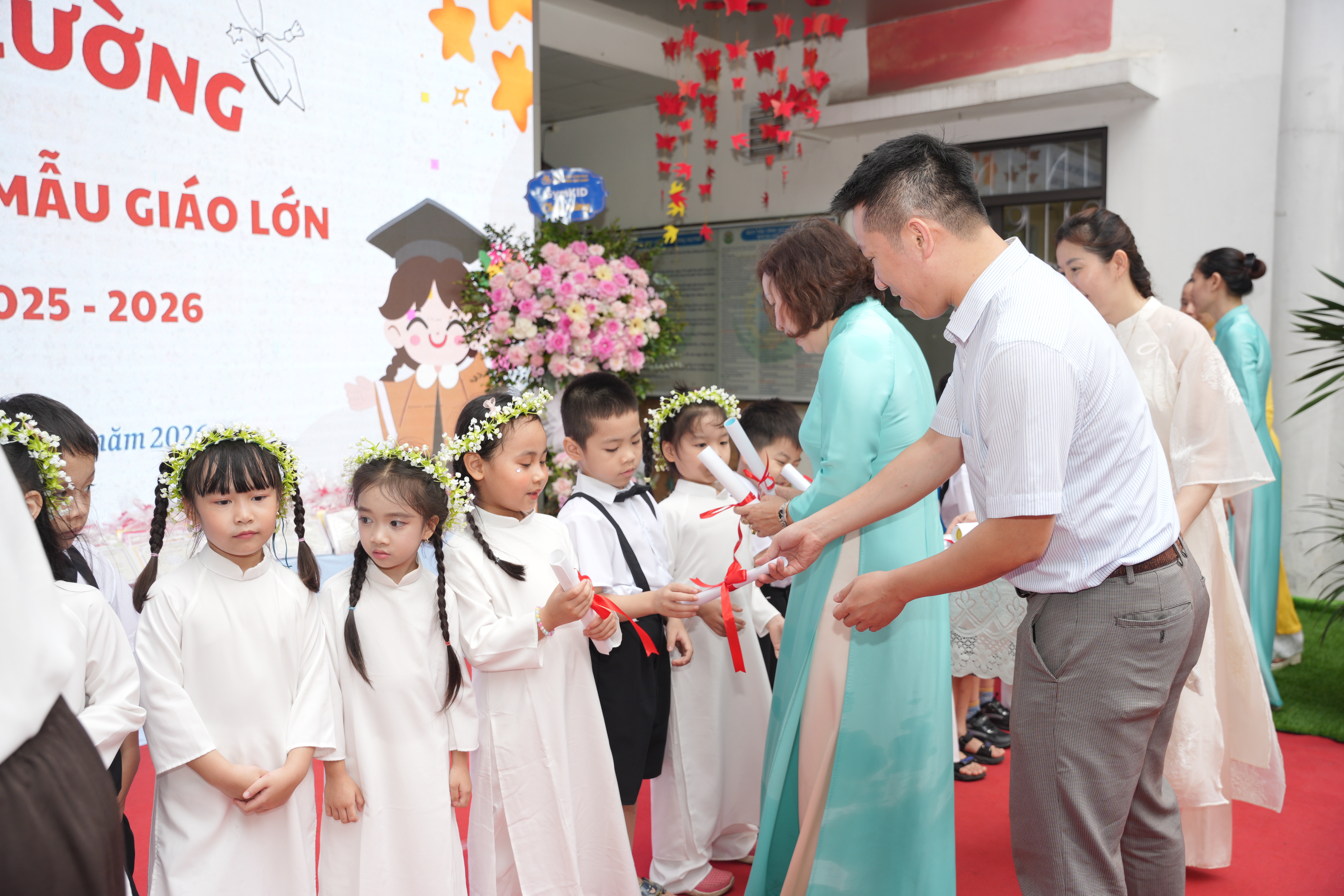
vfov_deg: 41.6
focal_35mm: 32
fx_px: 1180
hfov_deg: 59.3
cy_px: 448
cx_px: 672
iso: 250
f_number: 4
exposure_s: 1/200
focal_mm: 31.6
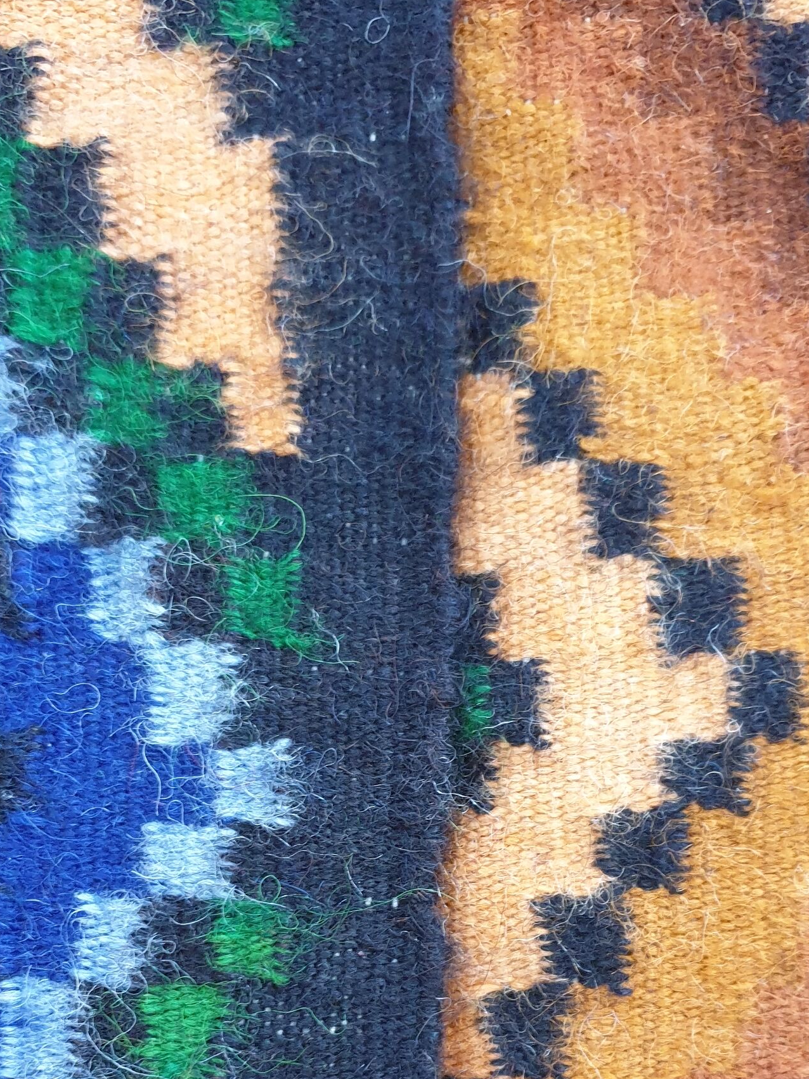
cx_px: 403
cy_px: 837
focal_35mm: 44
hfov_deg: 32.9
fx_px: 1371
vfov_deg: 41.4
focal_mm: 4.3
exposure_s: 1/29
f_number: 1.5
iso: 250
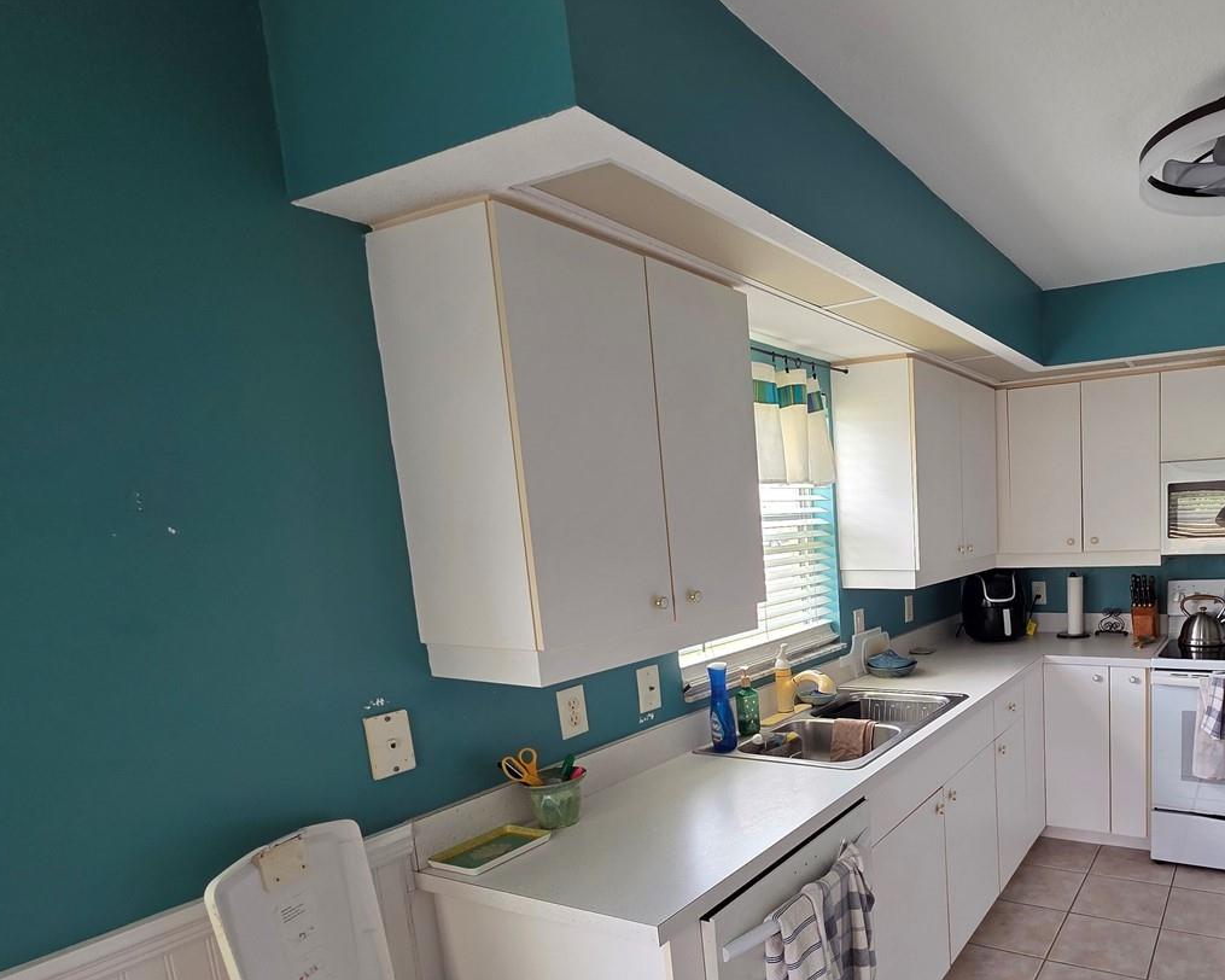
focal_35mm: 20
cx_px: 917
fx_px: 725
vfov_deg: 66.9
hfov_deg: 74.7
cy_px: 624
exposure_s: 1/120
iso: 125
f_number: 1.9
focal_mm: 2.2
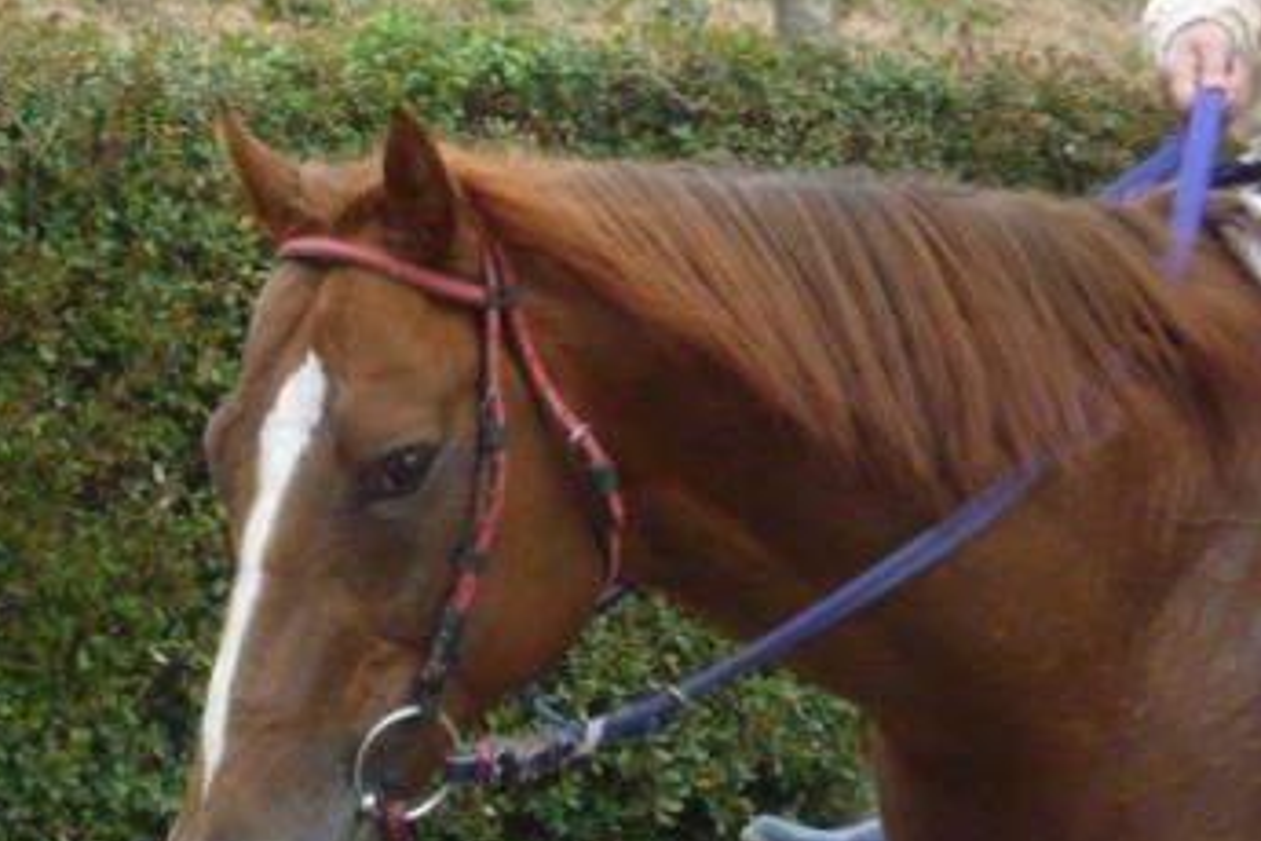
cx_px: 534
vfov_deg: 9.8
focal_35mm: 140
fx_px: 4904
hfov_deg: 14.6
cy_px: 483
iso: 800
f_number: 5.3
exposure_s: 1/250
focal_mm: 19.1
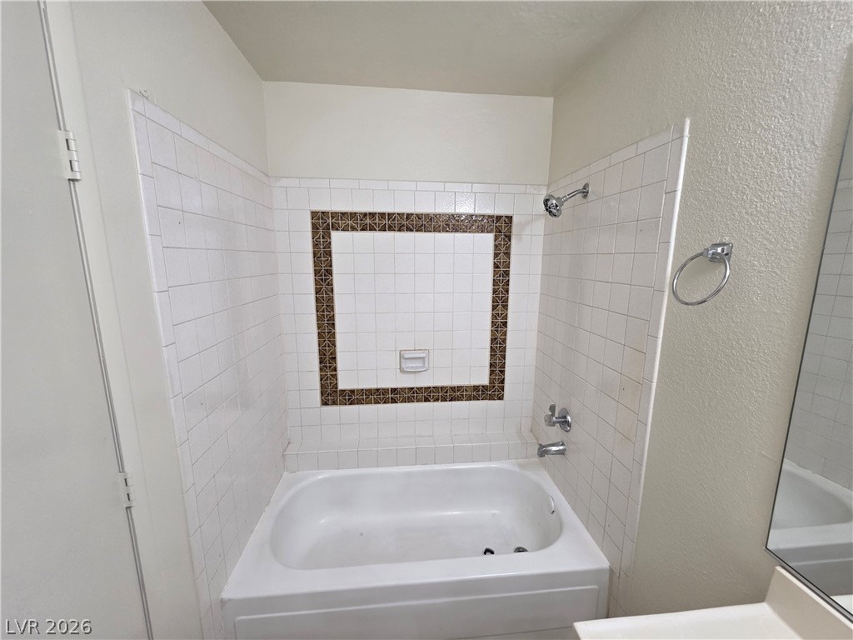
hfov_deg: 106.2
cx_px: 426
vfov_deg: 89.9
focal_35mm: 13
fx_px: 320
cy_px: 320
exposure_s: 1/120
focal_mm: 2.2
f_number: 1.9
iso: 200
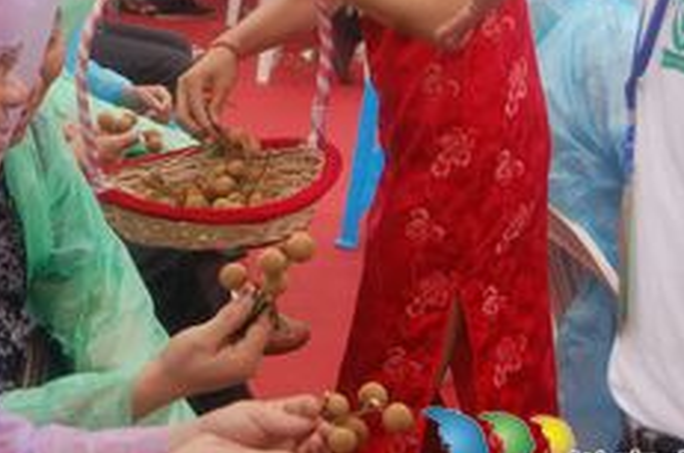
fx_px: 2465
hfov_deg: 15.6
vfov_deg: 10.4
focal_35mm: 130
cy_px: 47
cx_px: 56
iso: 800
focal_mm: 40
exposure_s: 1/160
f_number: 6.3
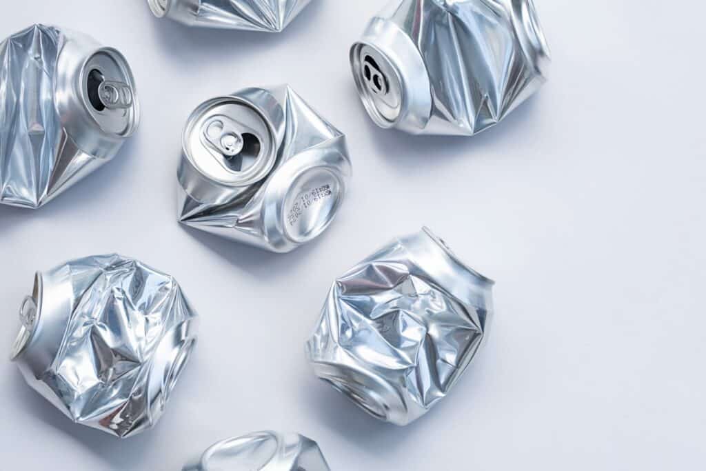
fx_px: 1471
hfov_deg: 27.0
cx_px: 353
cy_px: 236
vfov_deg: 18.2
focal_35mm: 75
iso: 500
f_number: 5.6
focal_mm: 50
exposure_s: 1/500
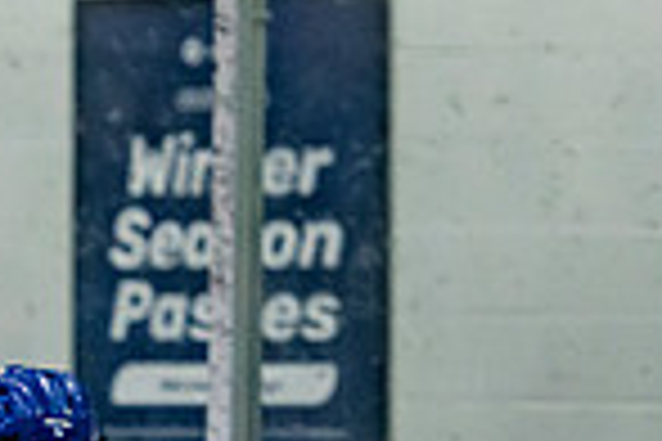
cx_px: -224
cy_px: 755
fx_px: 11382
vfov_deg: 2.2
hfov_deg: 3.3
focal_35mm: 619
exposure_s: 1/640
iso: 2000
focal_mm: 125
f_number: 3.2
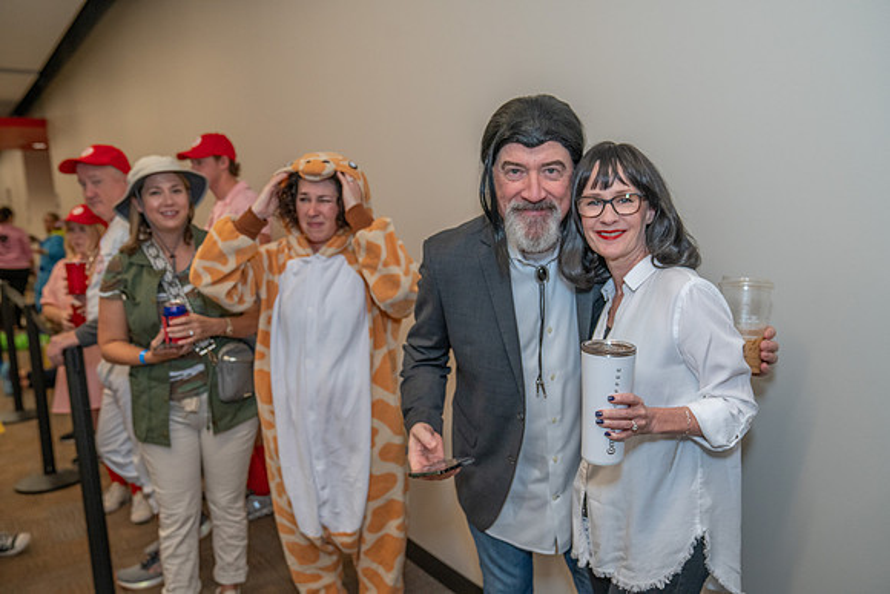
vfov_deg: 42.3
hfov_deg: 60.3
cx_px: 445
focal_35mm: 31
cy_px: 297
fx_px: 767
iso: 2500
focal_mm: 31
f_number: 4
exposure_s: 1/160
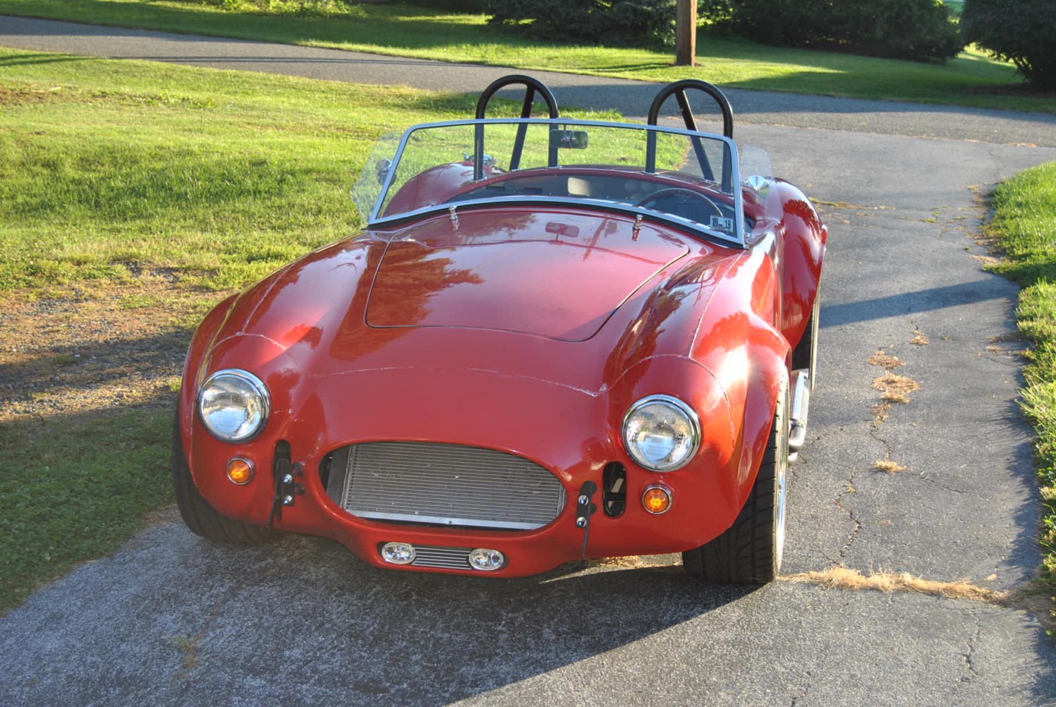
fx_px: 1674
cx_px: 528
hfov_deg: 35.0
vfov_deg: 23.8
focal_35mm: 57
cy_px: 354
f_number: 4.8
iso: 110
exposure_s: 1/125
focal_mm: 38
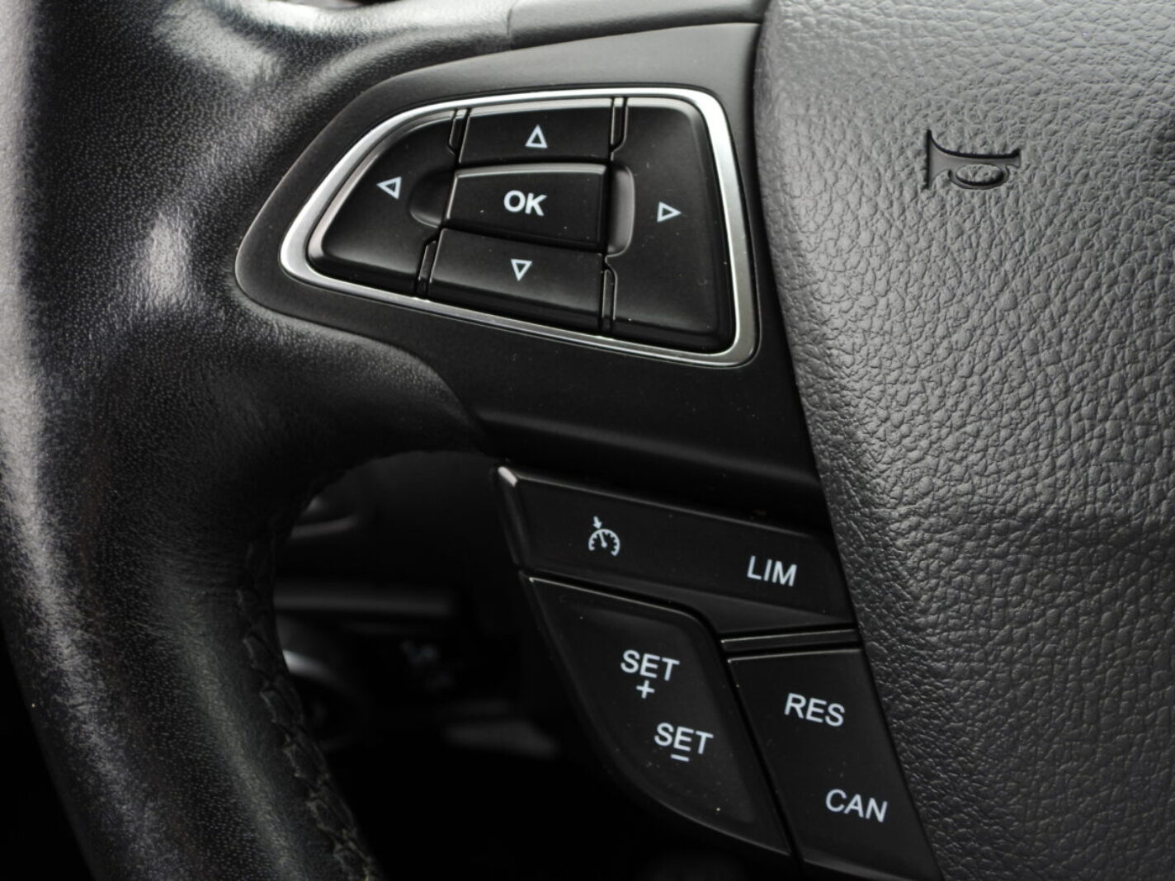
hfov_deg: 32.2
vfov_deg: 24.4
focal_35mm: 60
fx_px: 2037
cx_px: 588
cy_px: 440
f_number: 3.5
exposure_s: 1/80
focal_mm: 10.7
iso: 100
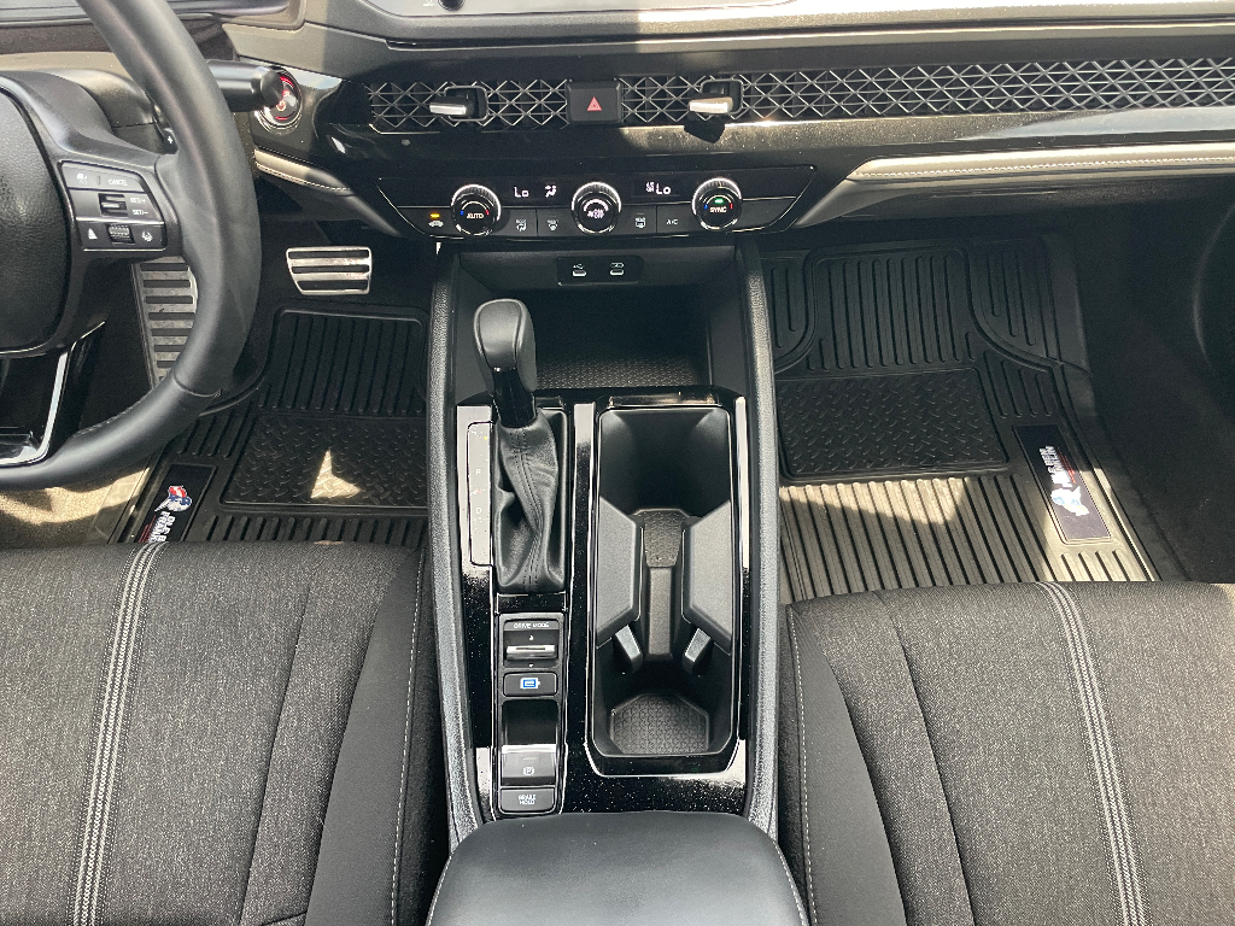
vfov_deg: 53.1
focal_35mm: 26
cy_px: 463
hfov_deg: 67.3
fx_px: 928
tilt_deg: -48.3
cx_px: 618
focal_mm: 4.2
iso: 250
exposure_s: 1/60
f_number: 1.6
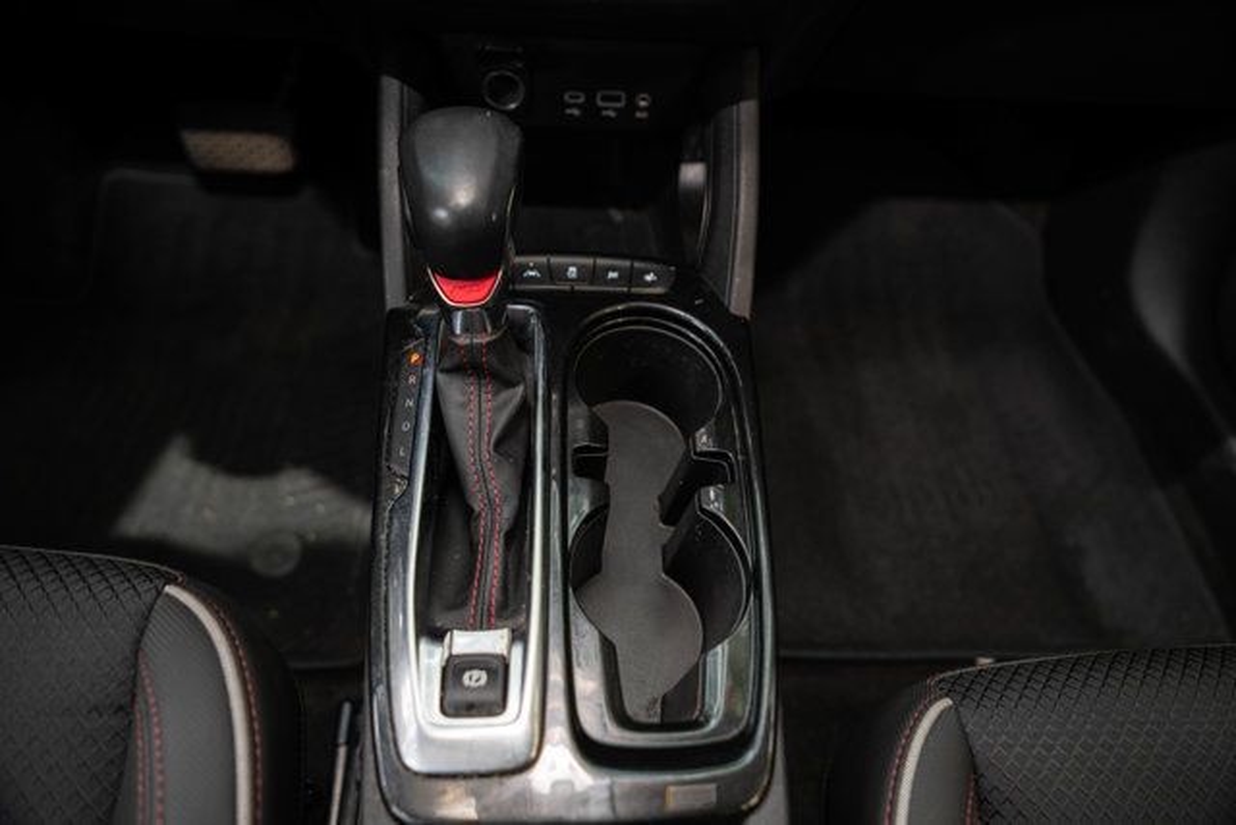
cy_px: 412
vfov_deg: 53.2
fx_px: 824
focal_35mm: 24
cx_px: 618
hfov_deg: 73.7
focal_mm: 24
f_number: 2.8
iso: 640
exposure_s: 1/160
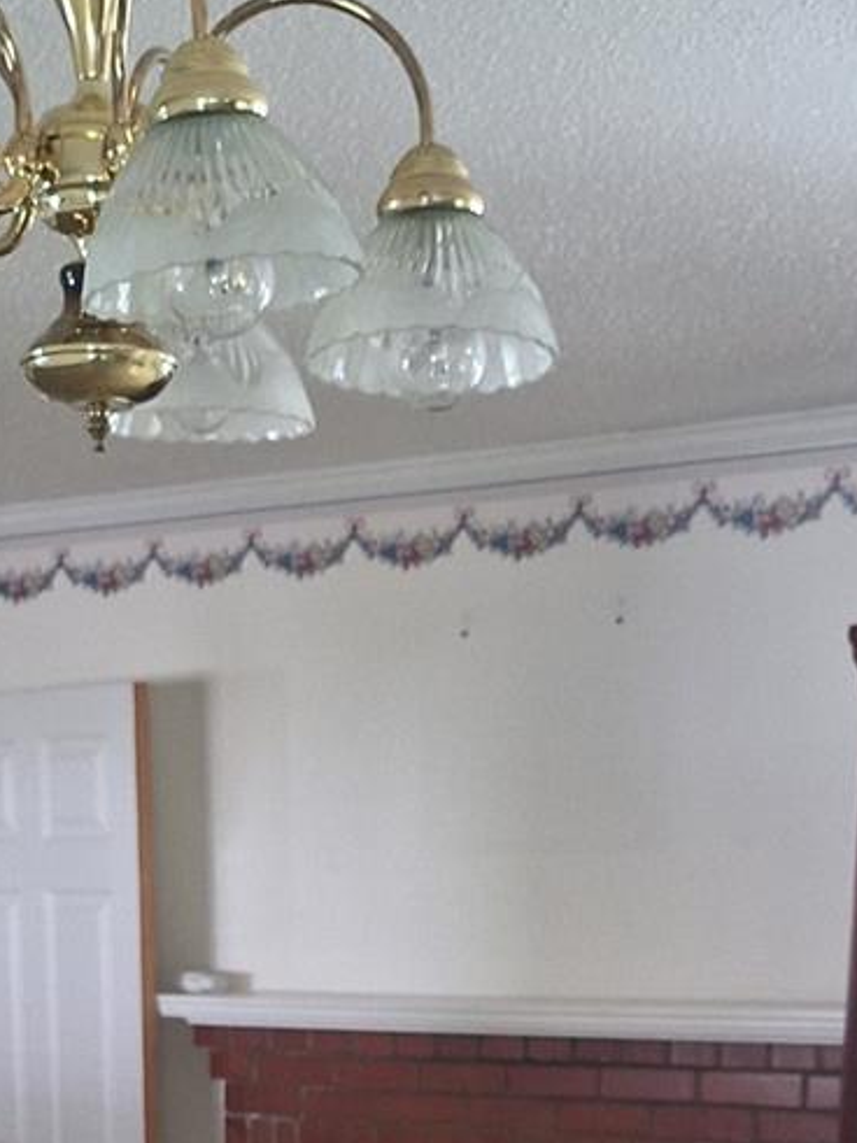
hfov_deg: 20.4
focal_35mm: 72
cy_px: 1446
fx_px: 2378
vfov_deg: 24.1
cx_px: 321
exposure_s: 1/40
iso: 160
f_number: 1.8
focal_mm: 5.54
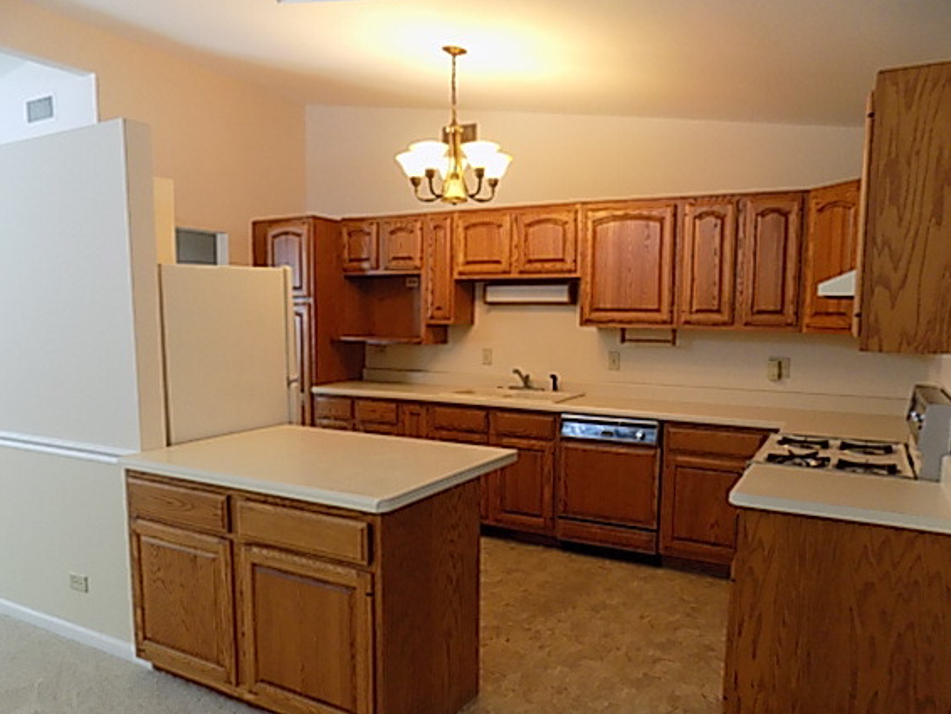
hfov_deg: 67.3
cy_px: 398
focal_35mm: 26
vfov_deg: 53.0
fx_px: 715
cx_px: 472
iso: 280
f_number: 3.1
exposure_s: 1/30
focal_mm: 4
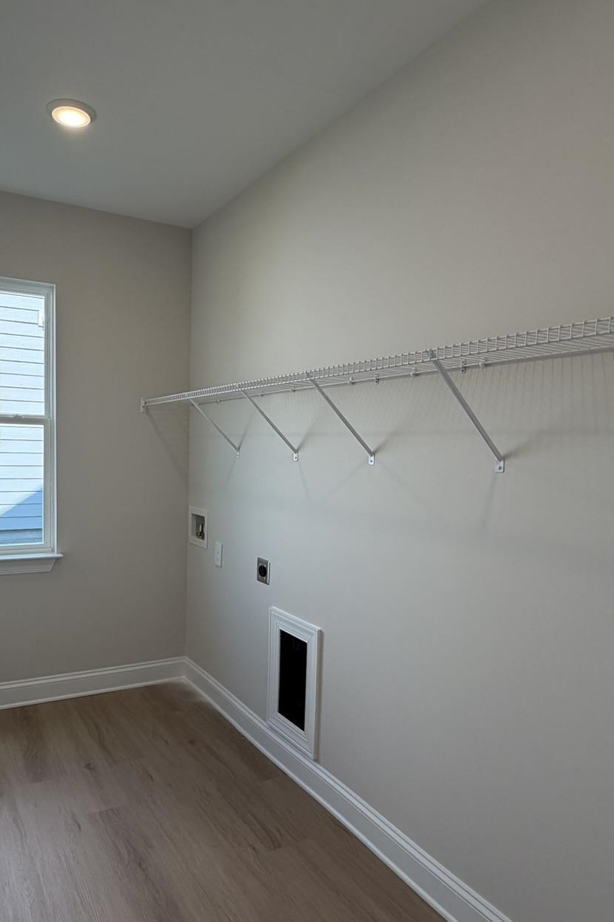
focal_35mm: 24
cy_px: 492
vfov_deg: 73.7
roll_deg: -1.2
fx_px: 614
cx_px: 231
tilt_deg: -4.5
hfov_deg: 52.5
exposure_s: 1/135
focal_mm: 2.22
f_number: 2.2
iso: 50
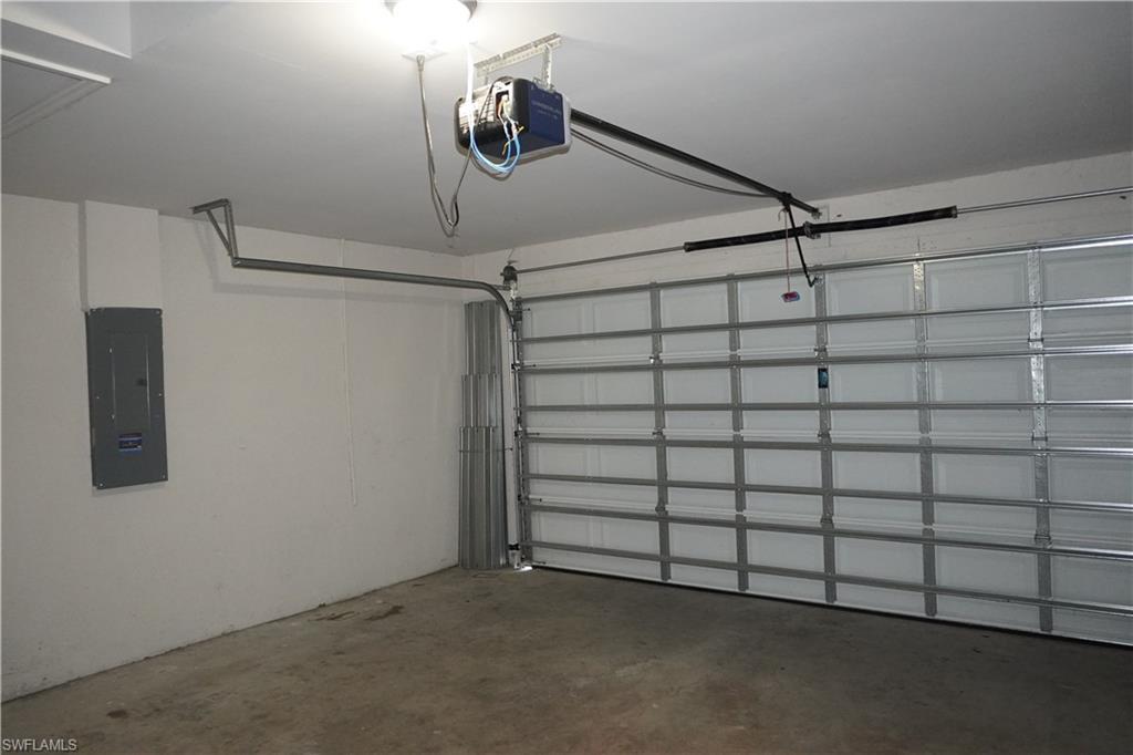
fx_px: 849
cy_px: 378
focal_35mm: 27
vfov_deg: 47.9
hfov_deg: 67.4
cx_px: 566
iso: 3200
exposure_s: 1/100
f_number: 3.5
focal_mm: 18
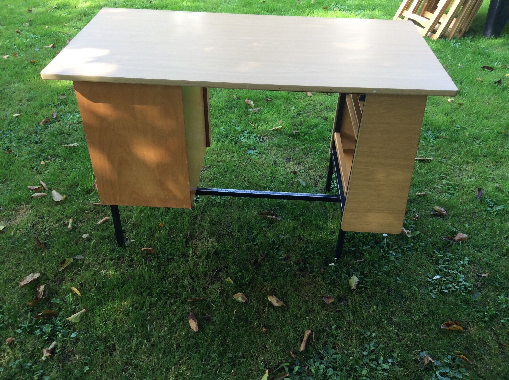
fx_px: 470
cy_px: 190
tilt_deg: -36.0
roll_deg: +0.4
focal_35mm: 32
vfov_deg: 44.1
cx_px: 254
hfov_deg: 56.9
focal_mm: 3.3
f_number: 2.4
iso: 32
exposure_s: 1/126
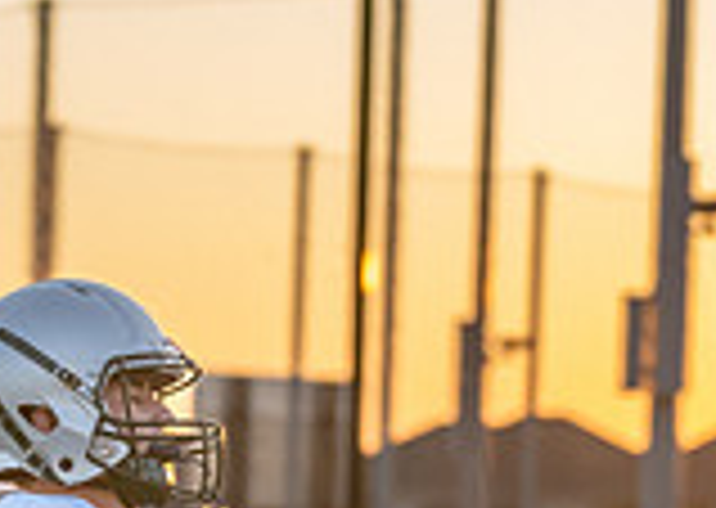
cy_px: 731
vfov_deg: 4.5
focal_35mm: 315
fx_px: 6395
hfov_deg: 6.4
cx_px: 123
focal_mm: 70
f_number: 2.8
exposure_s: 1/1600
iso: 800
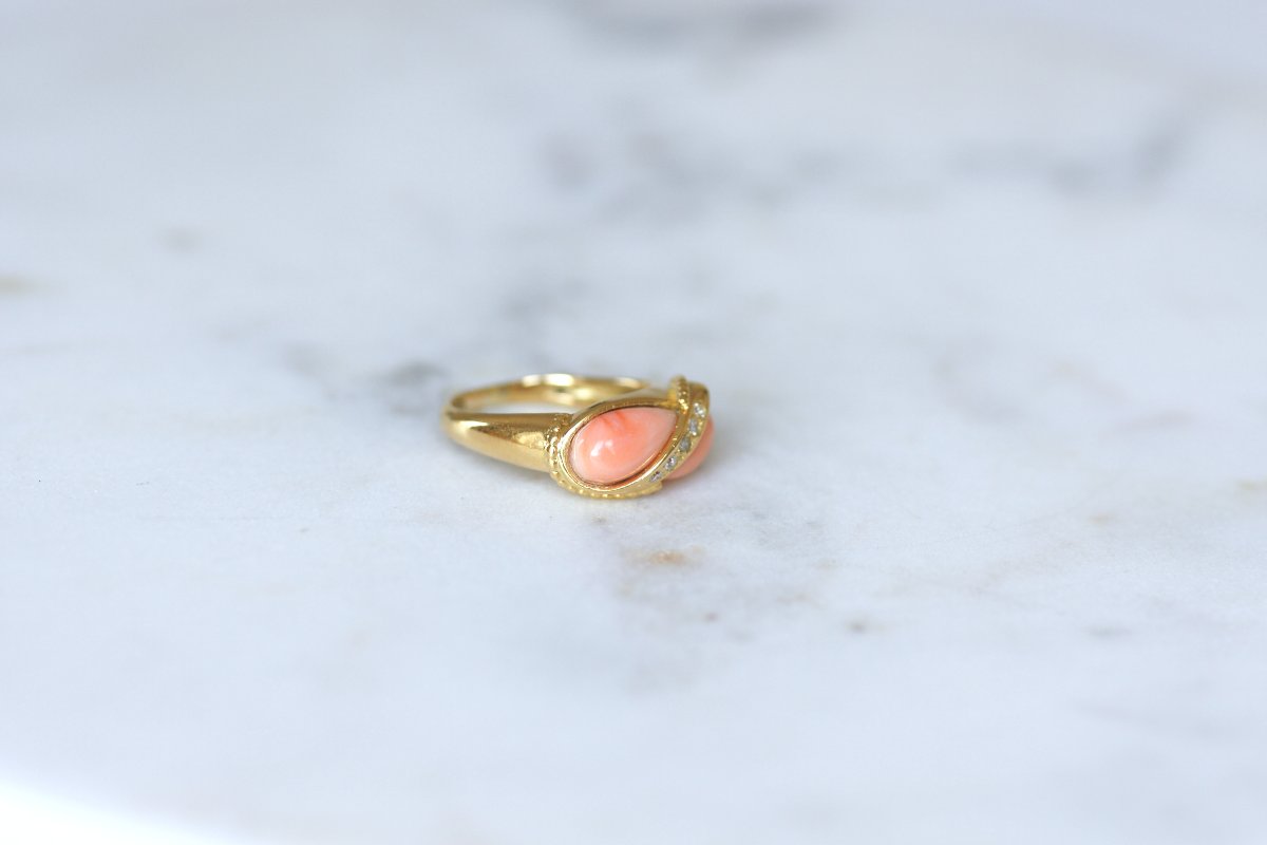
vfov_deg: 13.0
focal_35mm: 105
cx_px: 634
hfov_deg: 19.5
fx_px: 3695
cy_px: 422
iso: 200
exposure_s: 1/125
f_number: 3.2
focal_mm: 70
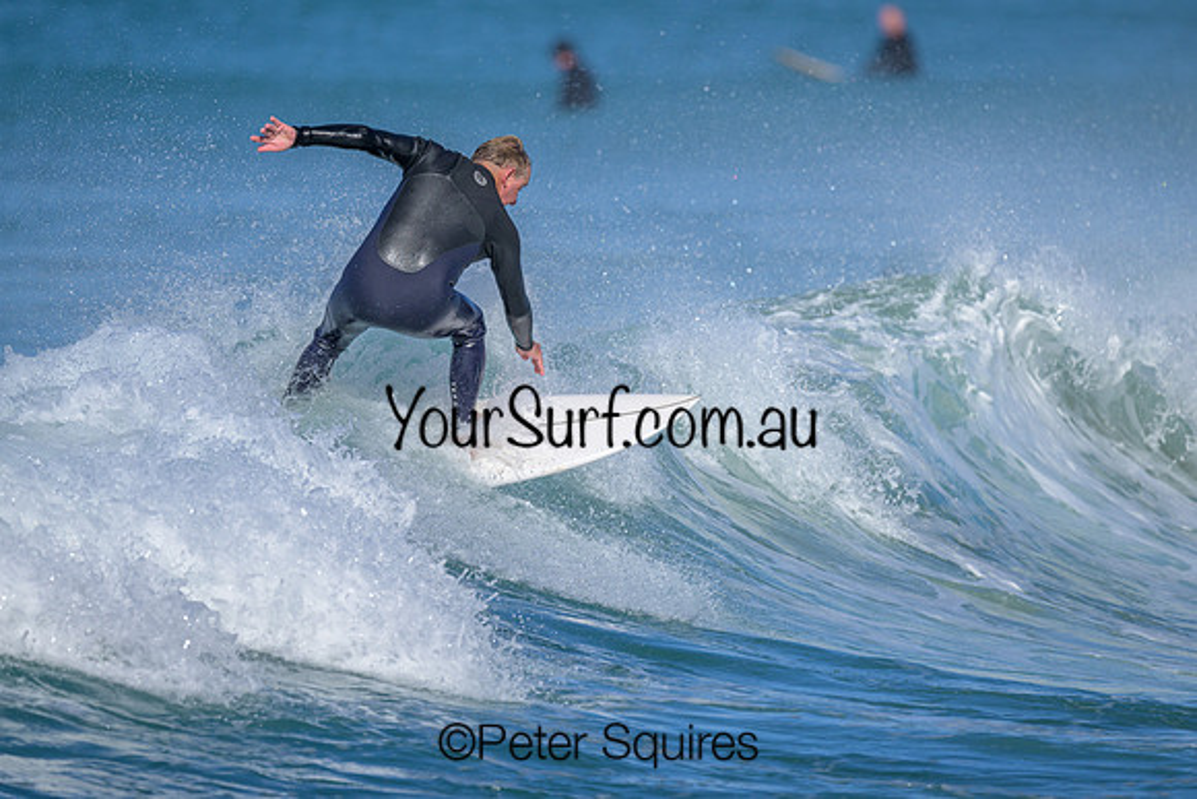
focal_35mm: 809
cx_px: 605
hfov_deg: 2.5
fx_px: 26911
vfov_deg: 1.7
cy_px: 404
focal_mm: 800
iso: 250
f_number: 6.3
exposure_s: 1/2000
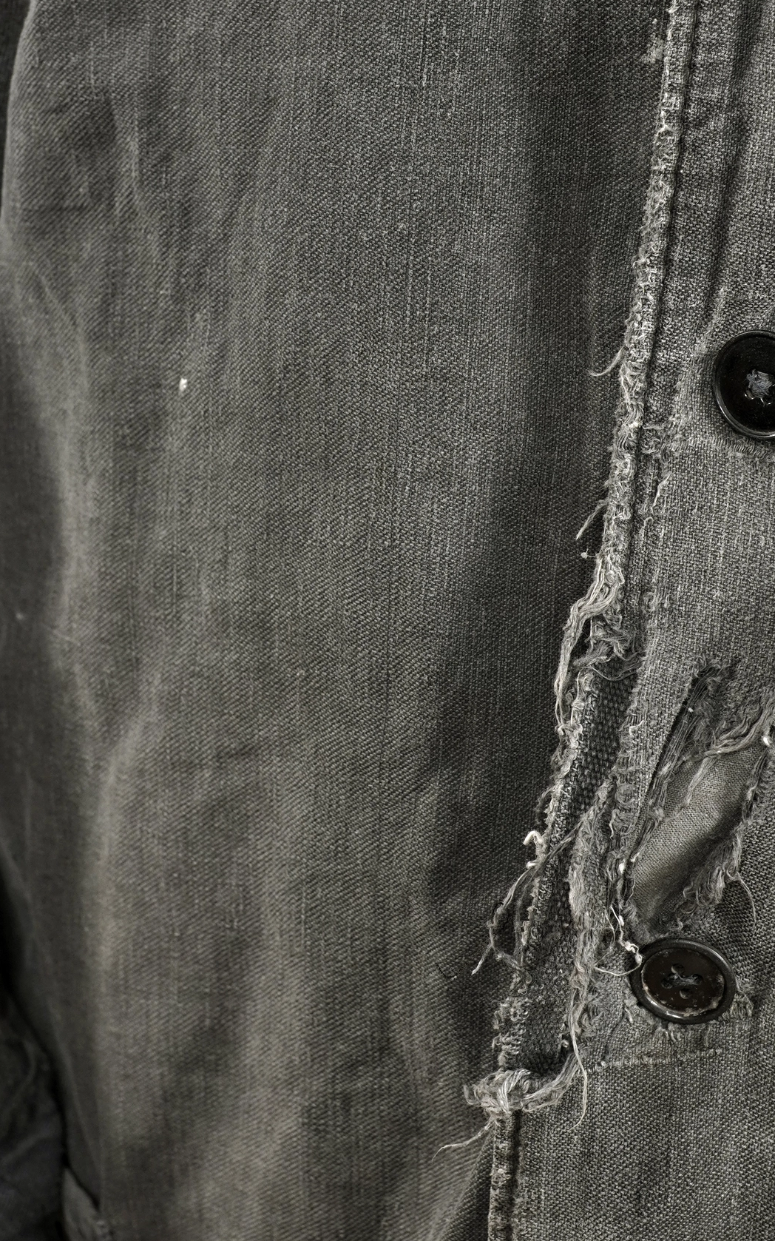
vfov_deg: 24.6
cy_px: 476
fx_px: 2839
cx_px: 269
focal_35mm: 84
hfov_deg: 15.5
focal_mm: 32
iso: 400
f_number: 5
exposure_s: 1/20
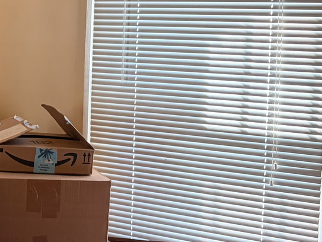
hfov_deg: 18.8
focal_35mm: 98
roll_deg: -1.3
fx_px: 912
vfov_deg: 15.1
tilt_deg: -3.5
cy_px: 88
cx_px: -79
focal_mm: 5.96
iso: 125
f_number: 1.6
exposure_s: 1/67
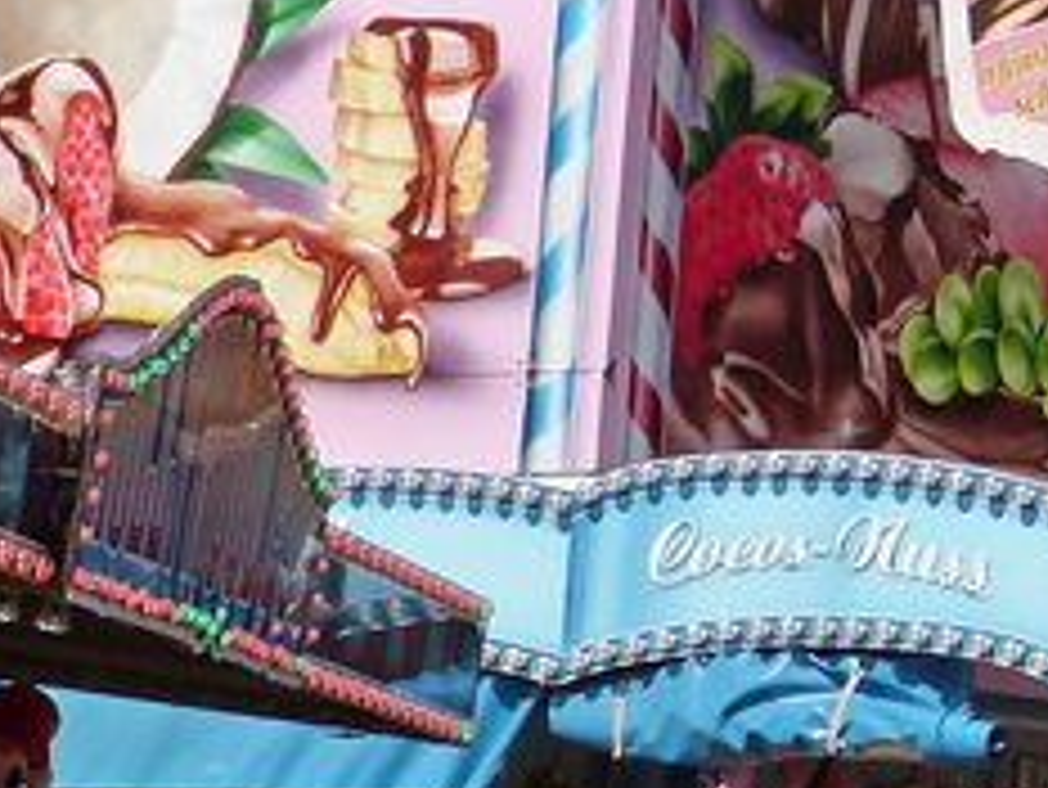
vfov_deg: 6.1
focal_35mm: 240
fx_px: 7270
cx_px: 1916
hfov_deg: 8.0
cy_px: -486
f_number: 5.6
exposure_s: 1/800
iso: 100
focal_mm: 10
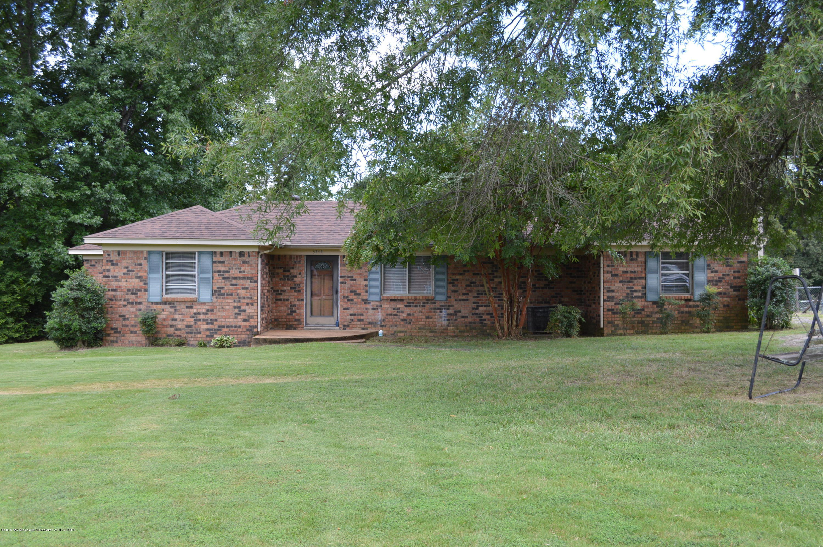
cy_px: 274
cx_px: 412
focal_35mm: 36
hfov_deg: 53.2
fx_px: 822
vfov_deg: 36.8
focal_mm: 24
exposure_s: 1/125
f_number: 5.6
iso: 250
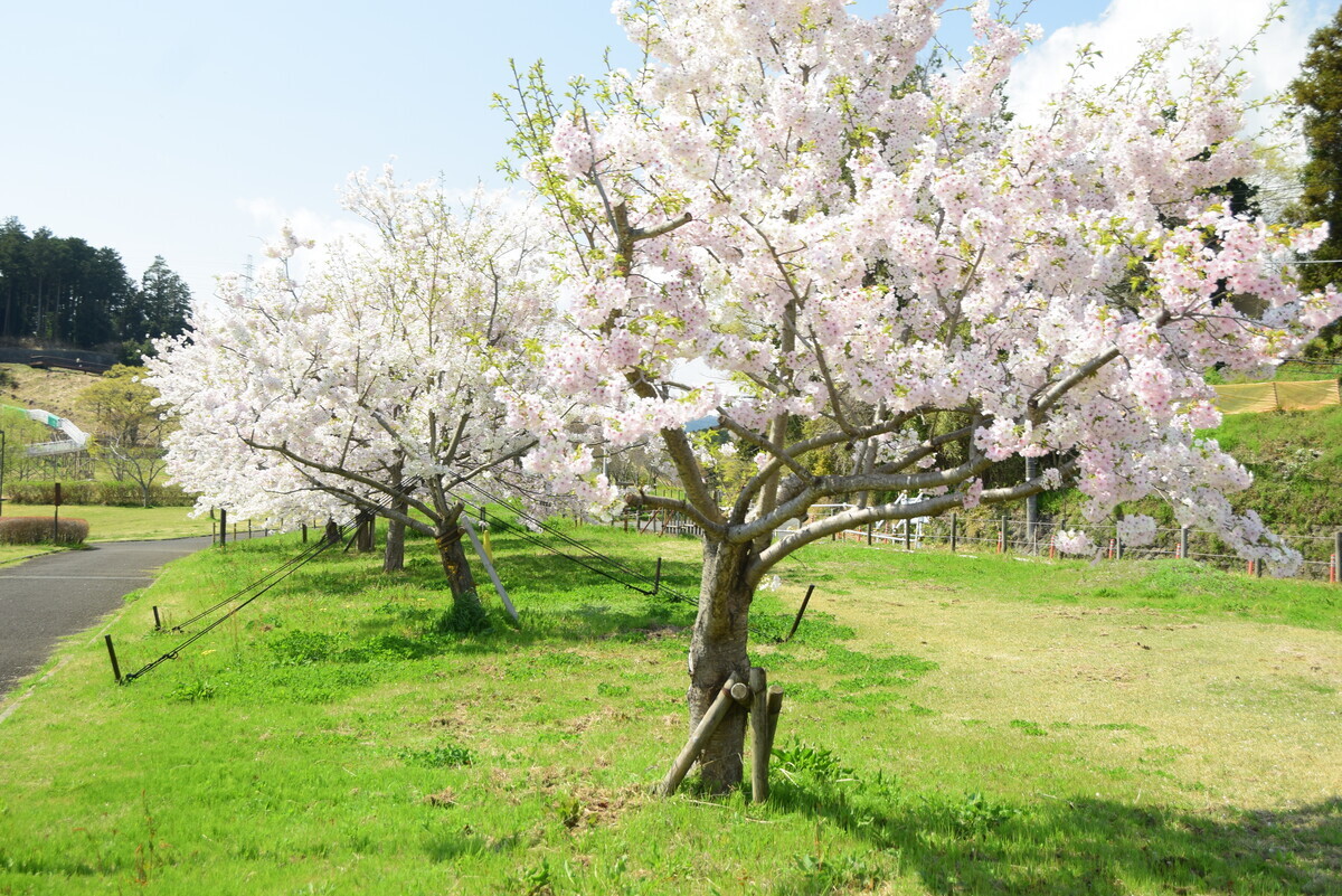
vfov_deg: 33.0
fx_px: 1510
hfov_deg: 47.9
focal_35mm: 40
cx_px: 671
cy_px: 448
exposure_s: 1/200
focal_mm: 27
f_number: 5.6
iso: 200
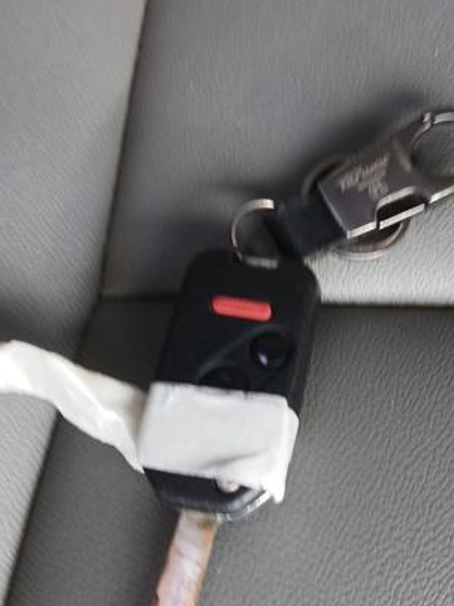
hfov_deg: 34.9
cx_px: 291
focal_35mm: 41
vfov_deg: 45.8
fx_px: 718
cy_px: 316
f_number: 1.8
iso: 100
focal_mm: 3.98
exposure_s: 1/60
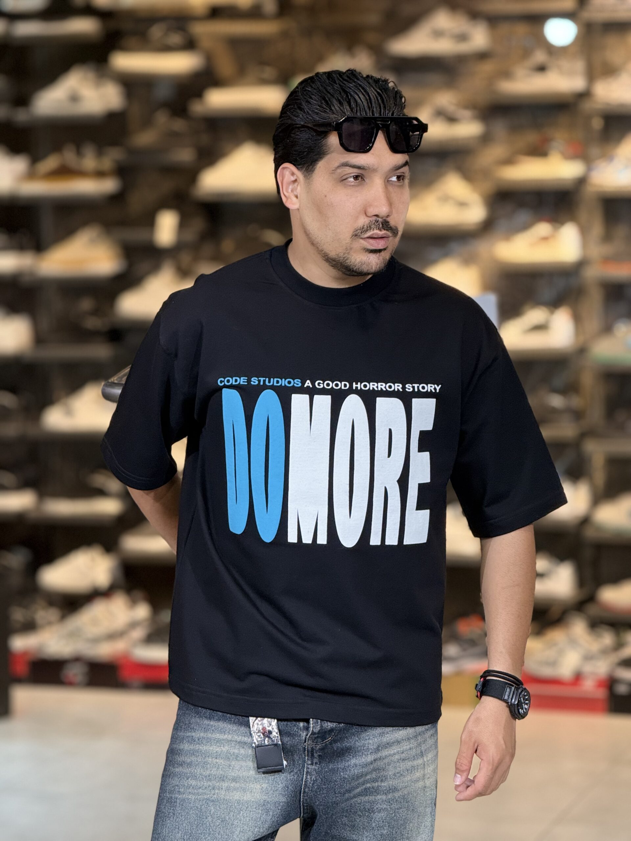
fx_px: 2917
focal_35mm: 120
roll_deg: +0.3
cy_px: 420
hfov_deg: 12.3
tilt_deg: -5.2
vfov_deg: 16.4
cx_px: 316
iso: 200
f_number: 2.8
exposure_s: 1/100
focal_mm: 15.66
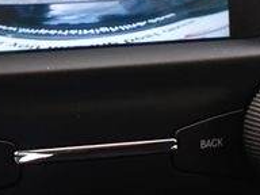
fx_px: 1615
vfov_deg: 6.9
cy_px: -54
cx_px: 47
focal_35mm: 215
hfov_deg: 9.2
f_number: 5
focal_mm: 45
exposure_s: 1/125
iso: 1400
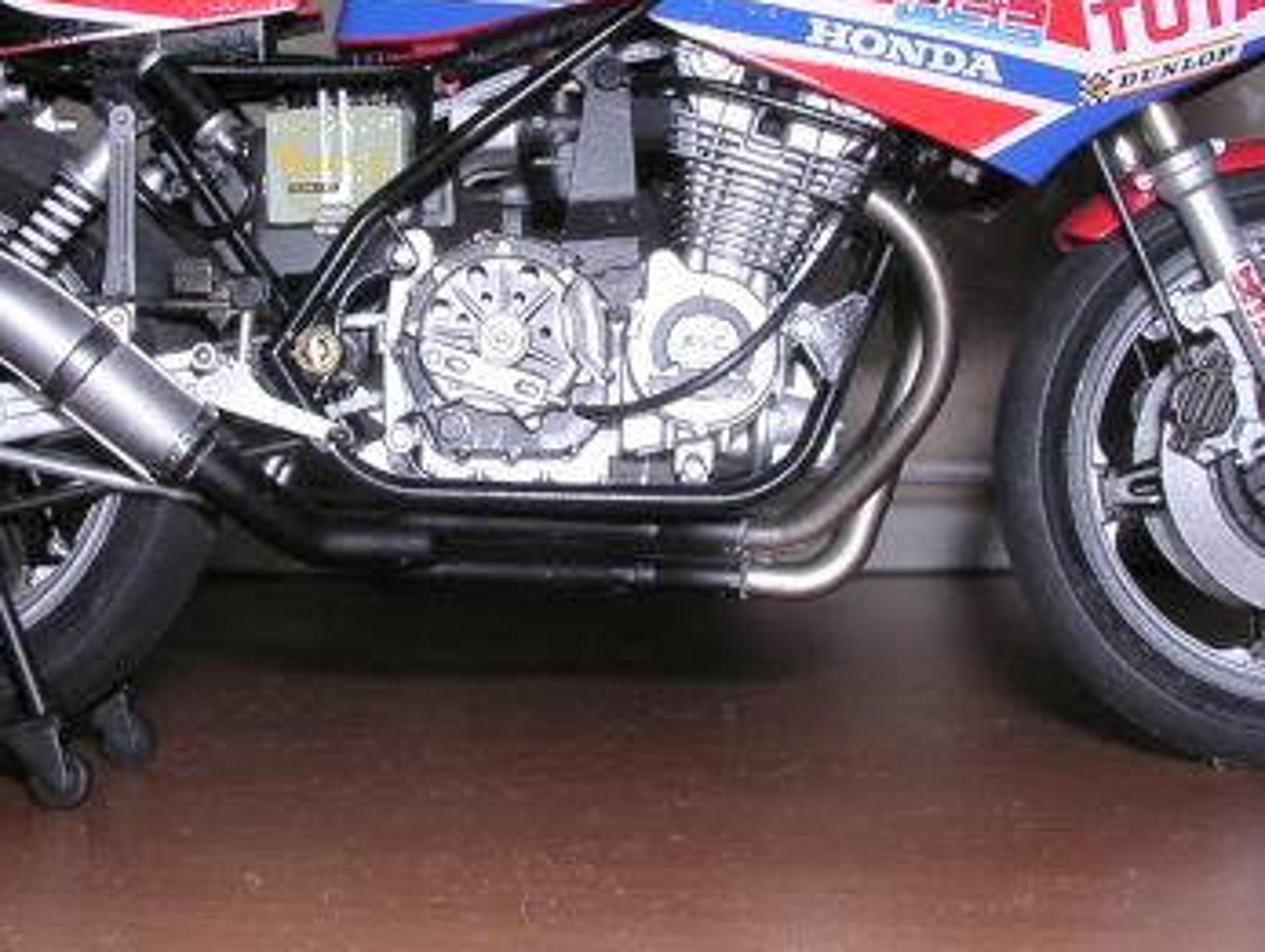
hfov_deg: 27.7
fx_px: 2561
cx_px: 547
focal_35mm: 70
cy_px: 252
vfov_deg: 20.9
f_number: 5.6
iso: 100
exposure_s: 1/60.1
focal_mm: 5.8
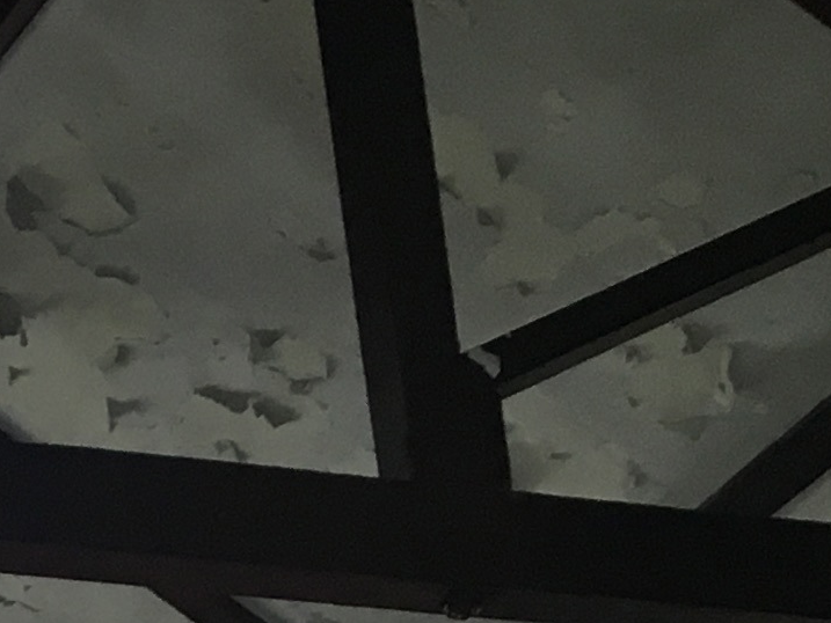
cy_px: 1644
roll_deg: +2.1
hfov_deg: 10.6
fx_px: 3914
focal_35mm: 163
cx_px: -1083
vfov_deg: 8.2
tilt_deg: +16.6
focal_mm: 4.15
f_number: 2.2
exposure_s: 1/33
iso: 100
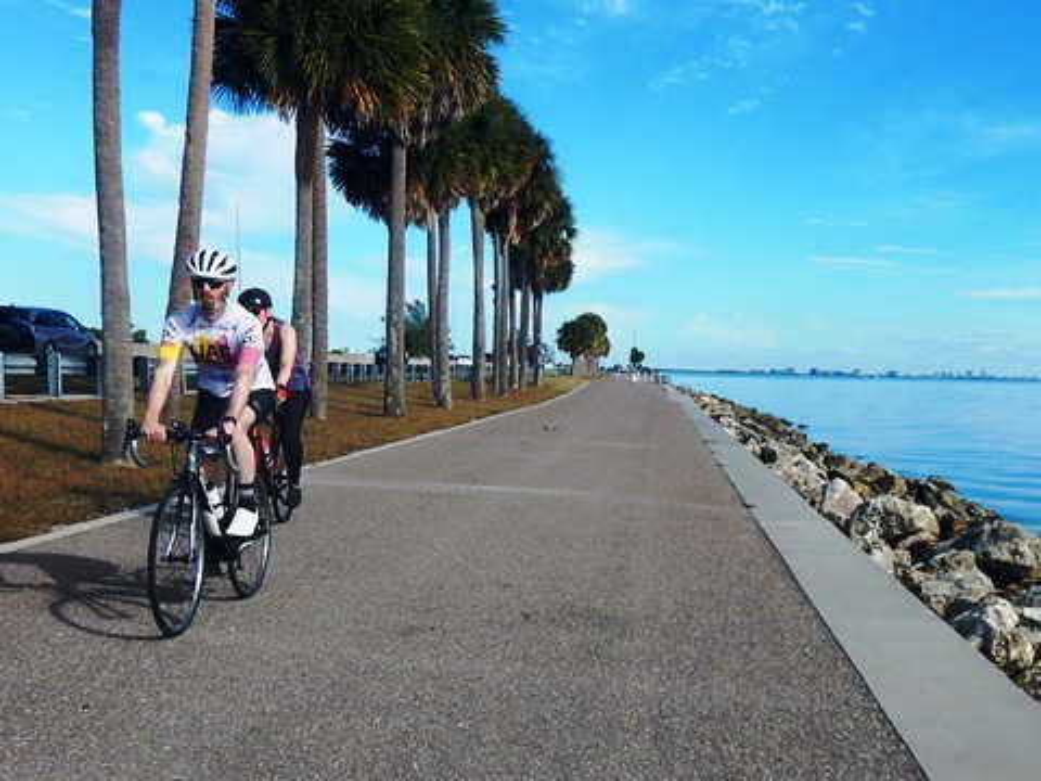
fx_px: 722
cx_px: 520
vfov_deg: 56.8
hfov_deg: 71.6
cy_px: 390
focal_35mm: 24
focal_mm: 4.3
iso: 125
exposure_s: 1/1000
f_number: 4.1
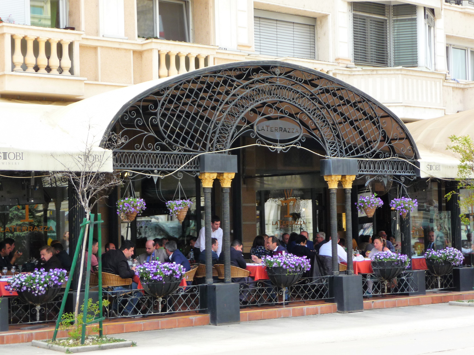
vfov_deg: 19.1
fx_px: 1054
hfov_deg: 25.3
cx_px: 237
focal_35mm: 77
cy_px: 178
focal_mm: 13.1
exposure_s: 1/125
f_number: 4.6
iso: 100
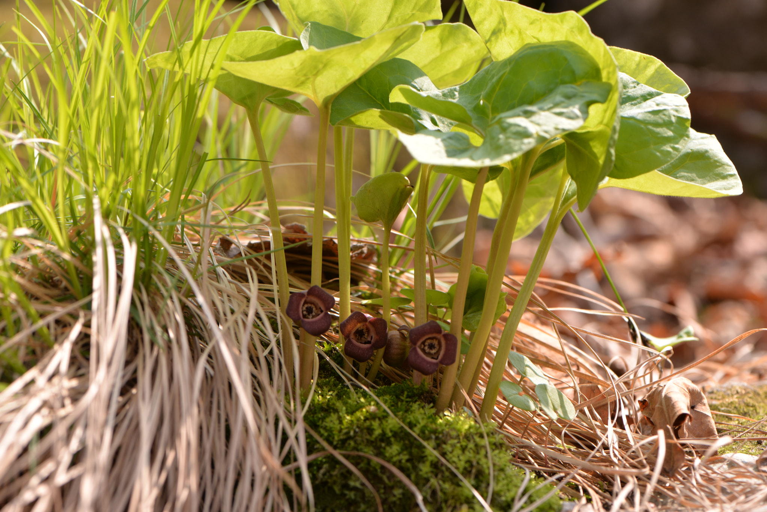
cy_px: 256
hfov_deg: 19.4
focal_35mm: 105
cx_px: 384
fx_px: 2238
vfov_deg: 13.1
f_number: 9
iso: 125
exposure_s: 1/80
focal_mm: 105
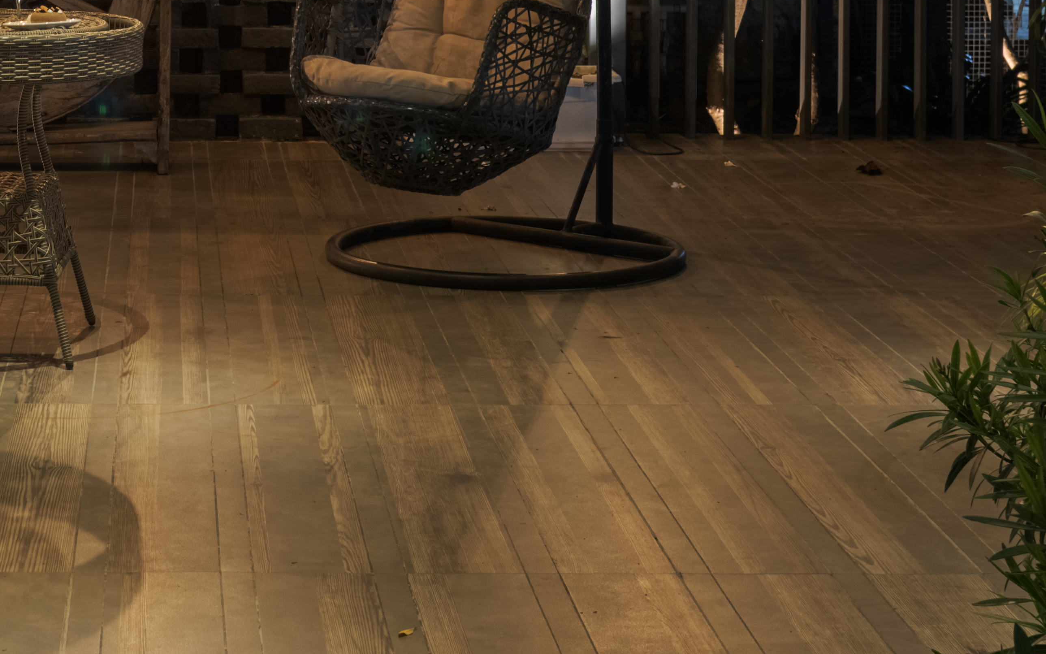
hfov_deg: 20.8
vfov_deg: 13.0
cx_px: 123
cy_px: -162
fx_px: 2794
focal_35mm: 98
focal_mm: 30
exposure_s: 1/4
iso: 250
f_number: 8
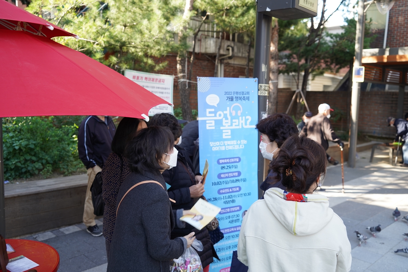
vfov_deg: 41.1
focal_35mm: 32
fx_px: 363
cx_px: 204
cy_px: 136
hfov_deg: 58.7
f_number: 4
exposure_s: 1/160
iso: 320
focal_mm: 32
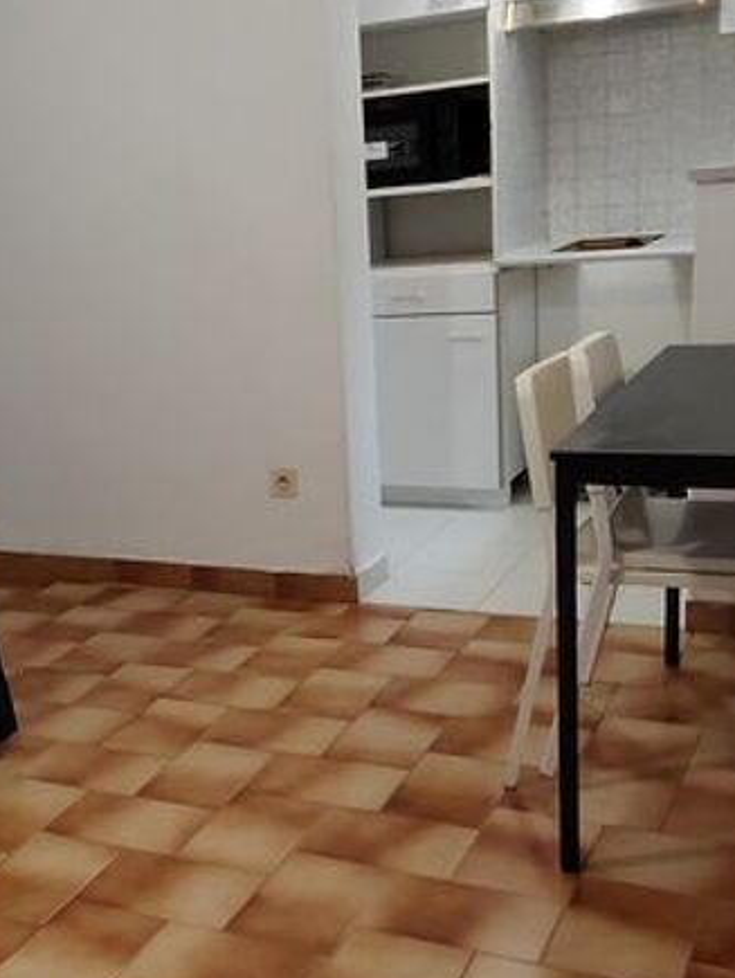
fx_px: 1385
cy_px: 525
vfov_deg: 38.9
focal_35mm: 49
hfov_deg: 28.7
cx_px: 94
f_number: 2.2
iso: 156
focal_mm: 1.67
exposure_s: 1/33.3
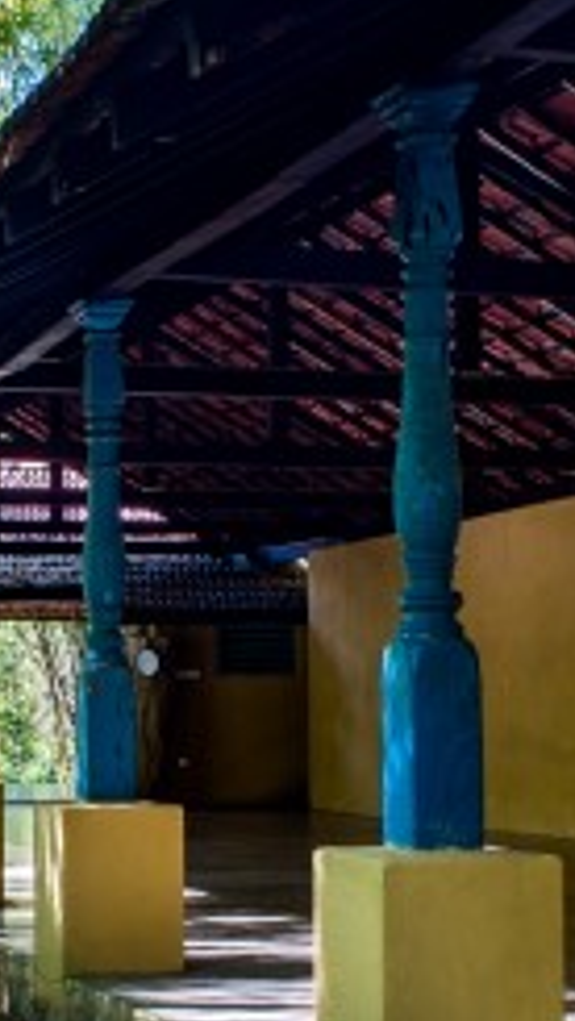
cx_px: 46
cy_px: 629
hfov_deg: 14.4
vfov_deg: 25.5
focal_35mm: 83
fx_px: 2247
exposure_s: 1/20
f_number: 8
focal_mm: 18
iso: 200
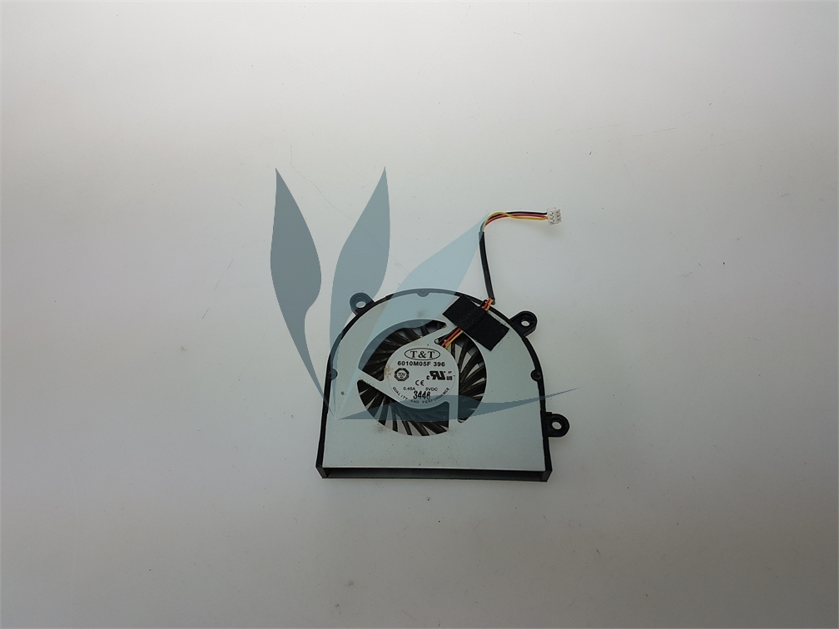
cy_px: 314
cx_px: 420
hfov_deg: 67.3
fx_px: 630
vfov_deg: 53.1
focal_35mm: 26
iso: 40
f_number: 1.7
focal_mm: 4.2
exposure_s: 1/156
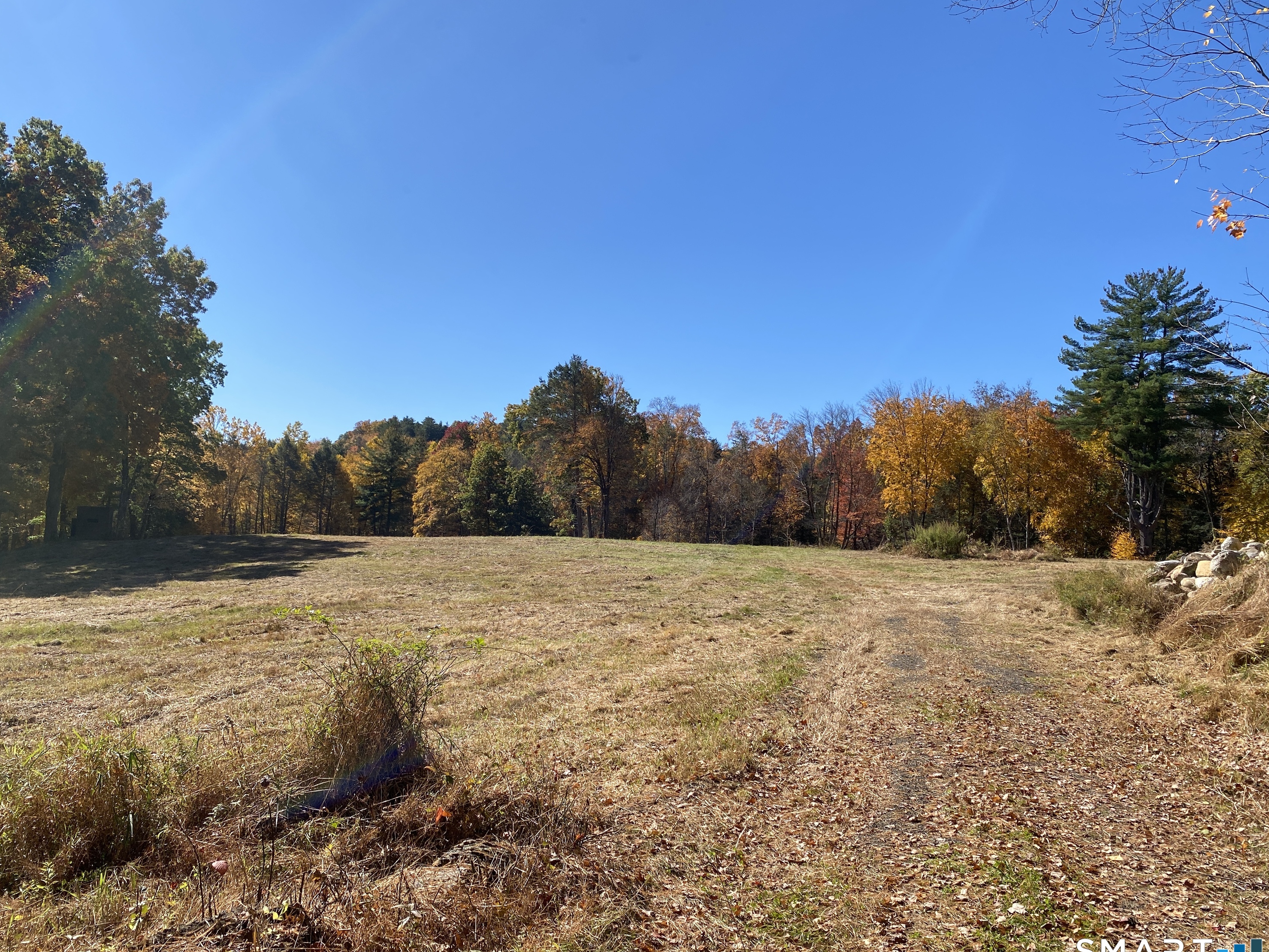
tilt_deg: +0.7
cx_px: 613
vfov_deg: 51.4
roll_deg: -3.4
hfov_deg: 65.3
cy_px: 479
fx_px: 990
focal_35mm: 27
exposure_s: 1/2890
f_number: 1.8
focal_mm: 4.25
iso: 32
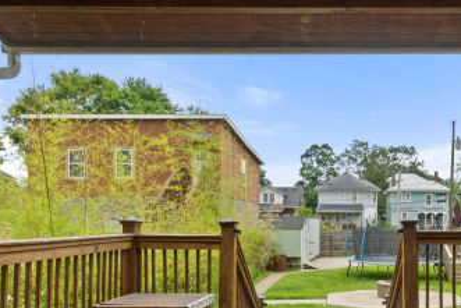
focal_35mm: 34
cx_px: 311
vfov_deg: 38.3
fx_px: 436
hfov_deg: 54.5
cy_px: 213
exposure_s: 1/125
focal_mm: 10
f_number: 10
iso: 400
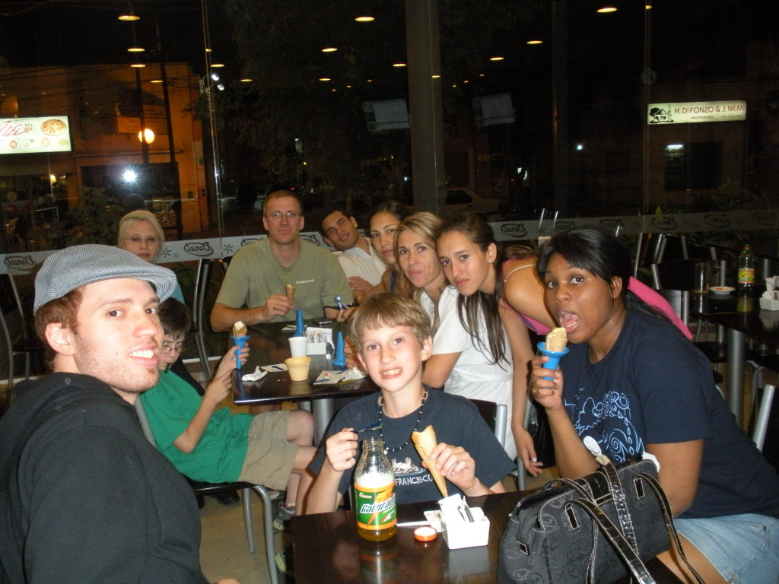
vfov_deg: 39.7
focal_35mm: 36
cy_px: 292
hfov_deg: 51.4
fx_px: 810
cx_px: 390
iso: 409
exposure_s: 1/60
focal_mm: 6.3
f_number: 3.5
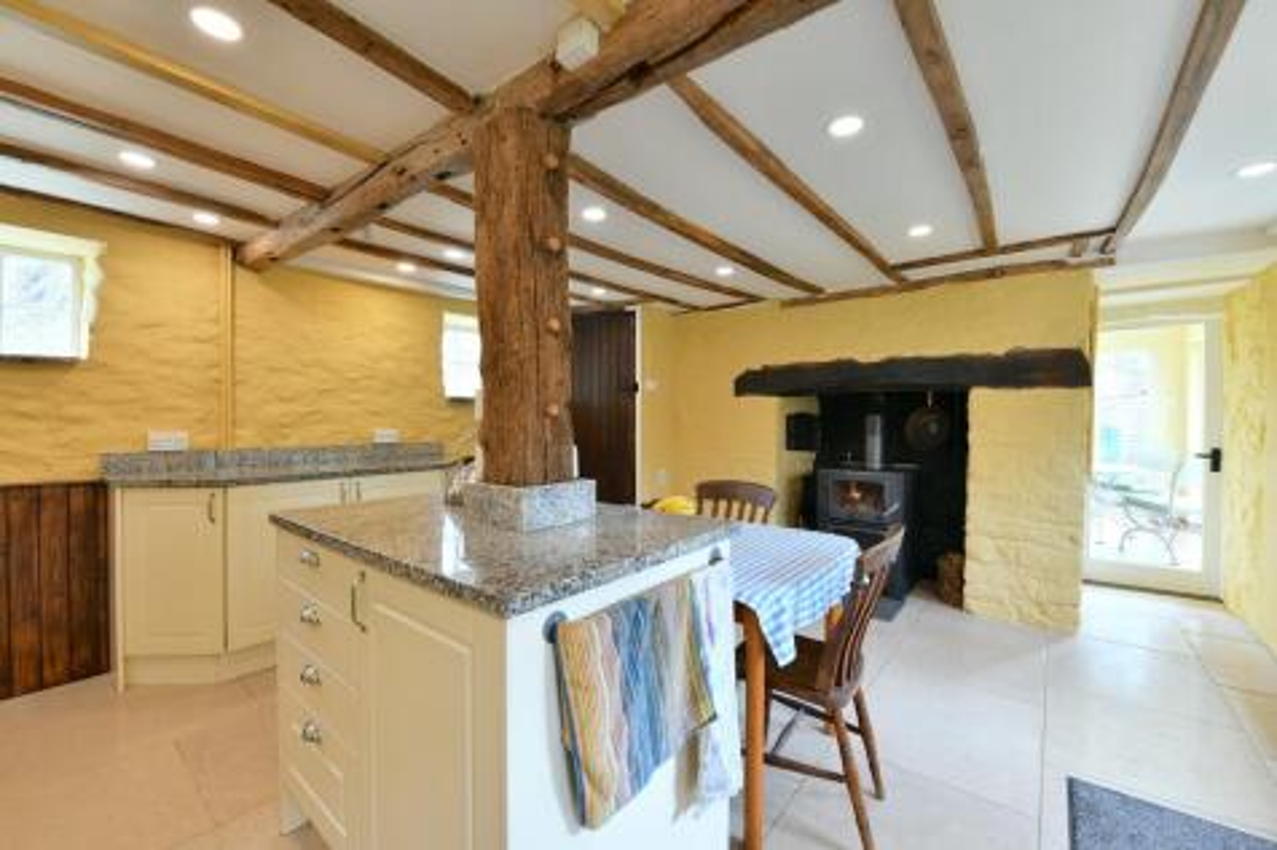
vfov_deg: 81.2
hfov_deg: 104.3
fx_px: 496
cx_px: 638
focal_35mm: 14
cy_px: 425
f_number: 7.1
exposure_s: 1/15
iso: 160
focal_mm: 14
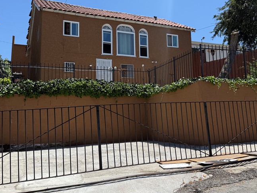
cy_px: 79
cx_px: 137
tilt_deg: +10.2
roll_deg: +2.2
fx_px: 282
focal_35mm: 38
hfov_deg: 49.0
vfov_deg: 37.6
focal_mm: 6.76
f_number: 1.78
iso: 80
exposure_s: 1/4975
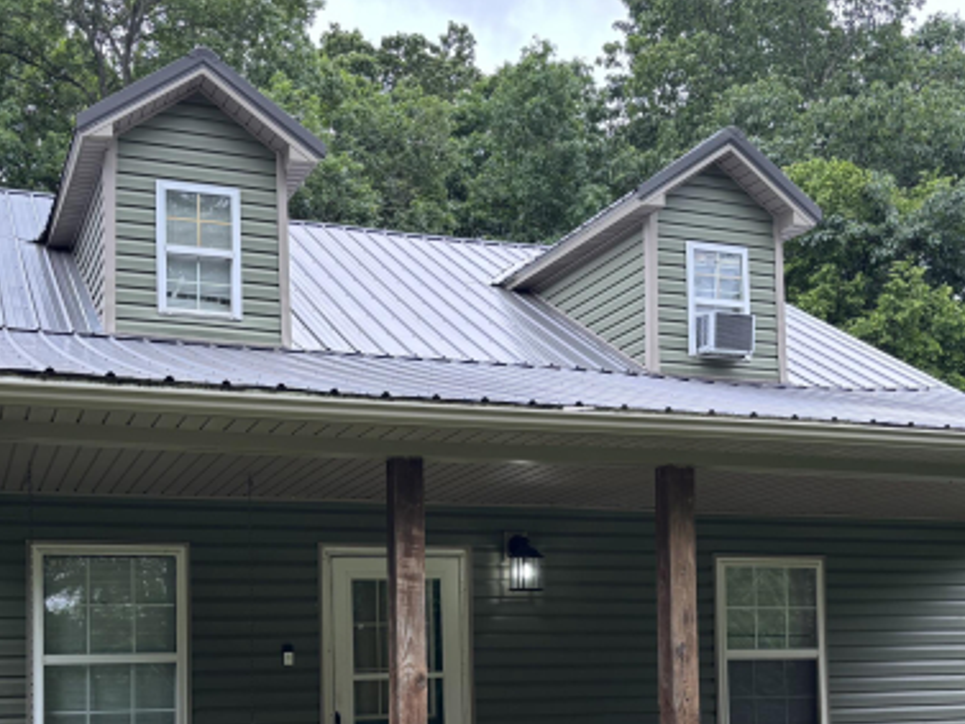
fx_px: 1283
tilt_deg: +3.7
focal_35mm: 46
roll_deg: +0.9
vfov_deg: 30.5
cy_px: 617
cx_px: 393
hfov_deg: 41.1
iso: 50
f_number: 1.6
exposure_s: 1/565
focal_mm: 5.96
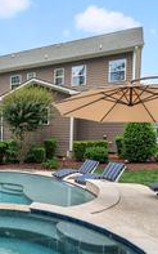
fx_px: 214
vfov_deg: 61.1
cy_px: 139
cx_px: -28
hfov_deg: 33.5
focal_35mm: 31
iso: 80
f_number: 7.1
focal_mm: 12
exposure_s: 1/160
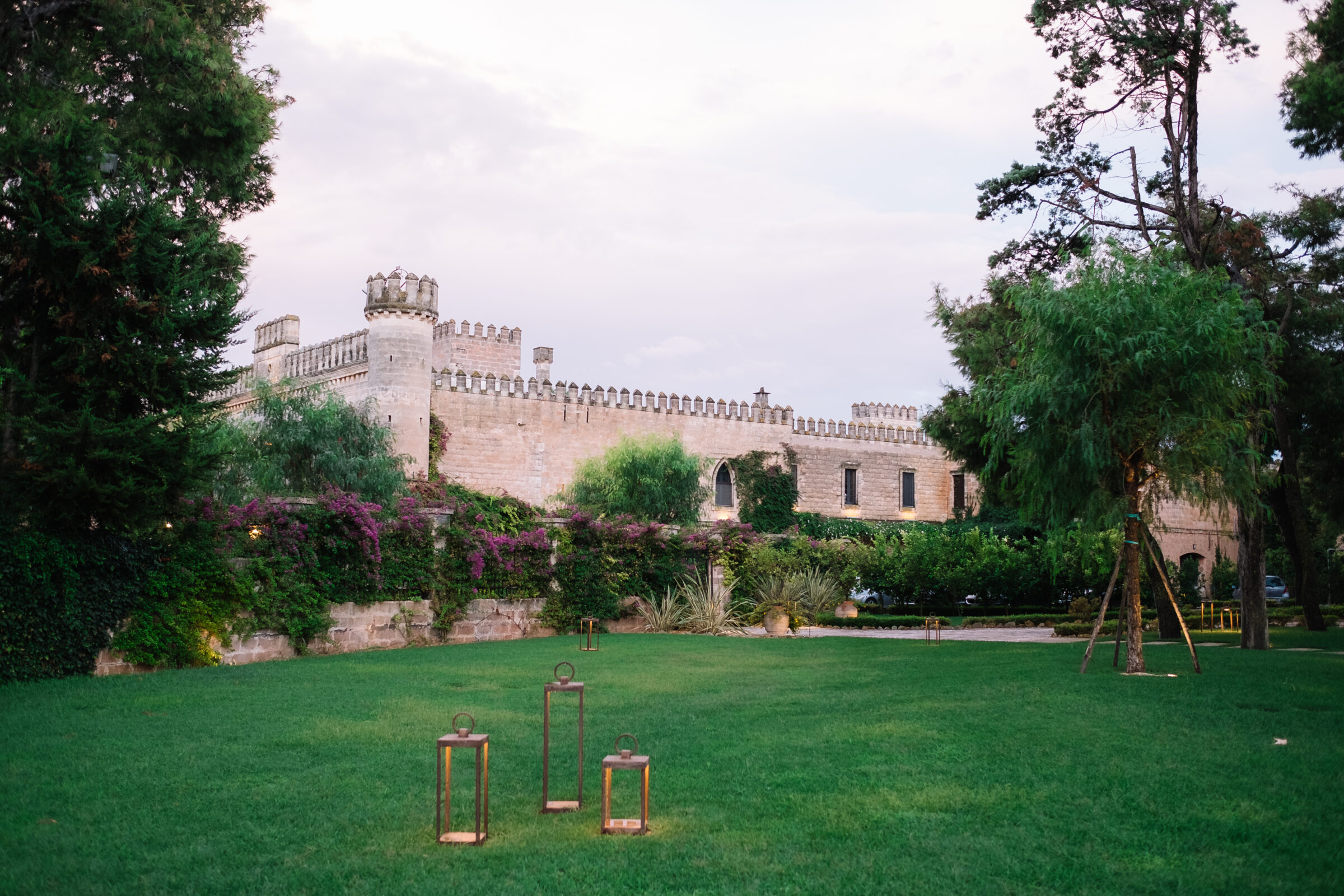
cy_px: 448
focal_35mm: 35
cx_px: 672
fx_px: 1307
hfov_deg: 54.4
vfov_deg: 37.9
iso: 500
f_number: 2
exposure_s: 1/200
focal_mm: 23
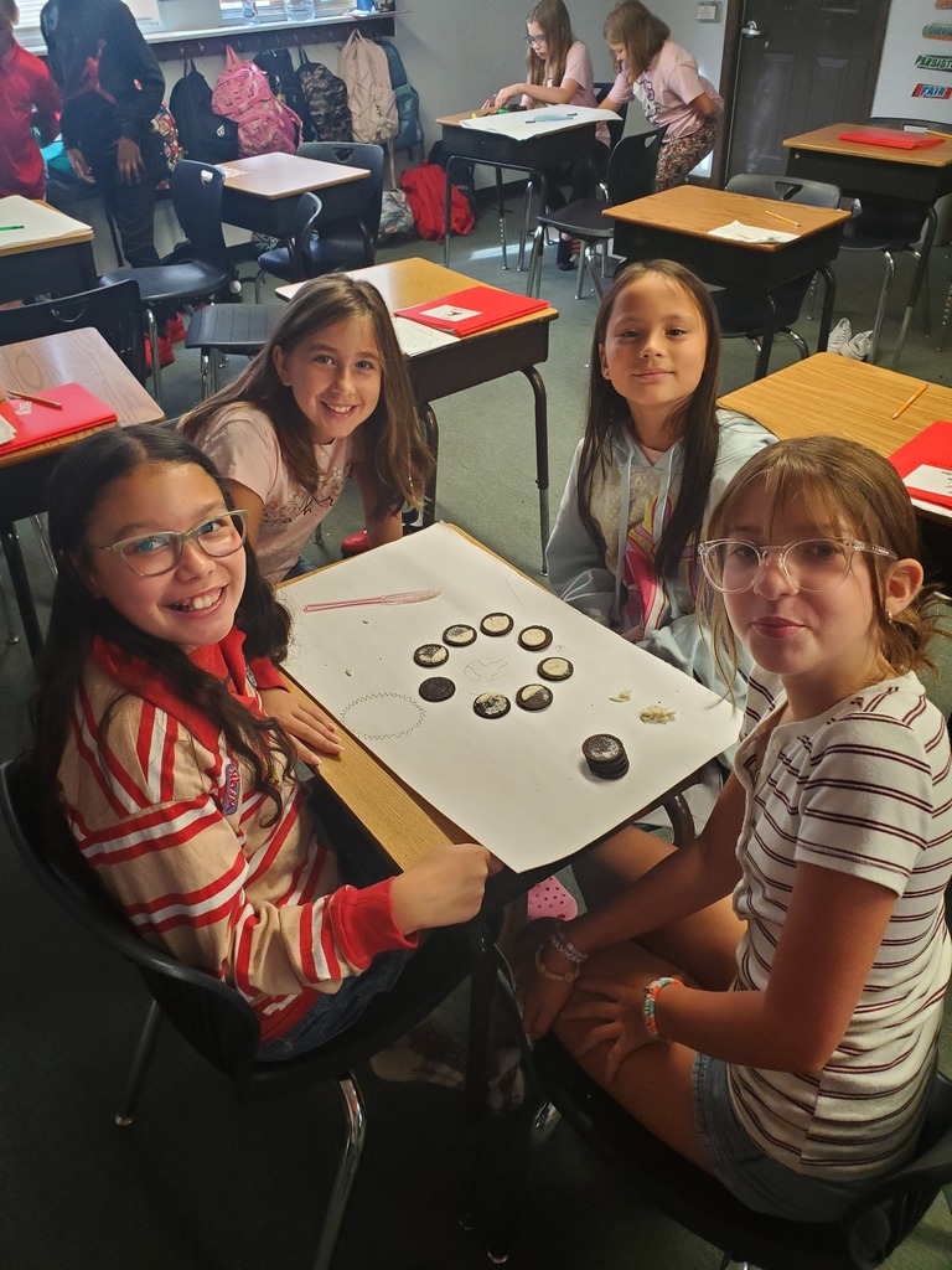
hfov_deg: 53.1
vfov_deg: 67.3
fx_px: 953
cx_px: 476
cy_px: 635
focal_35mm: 26
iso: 250
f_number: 2.4
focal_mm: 4.3
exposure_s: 1/60
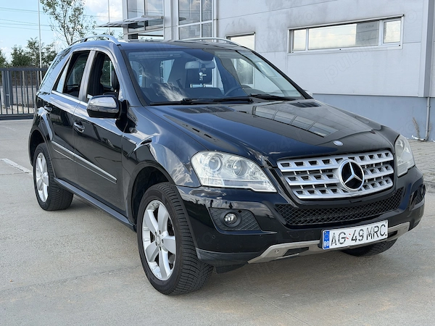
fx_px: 603
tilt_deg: -8.9
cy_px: 163
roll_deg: +0.4
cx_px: 218
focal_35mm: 48
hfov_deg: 39.7
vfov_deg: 30.3
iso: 80
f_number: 1.78
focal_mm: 6.76
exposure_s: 1/1642
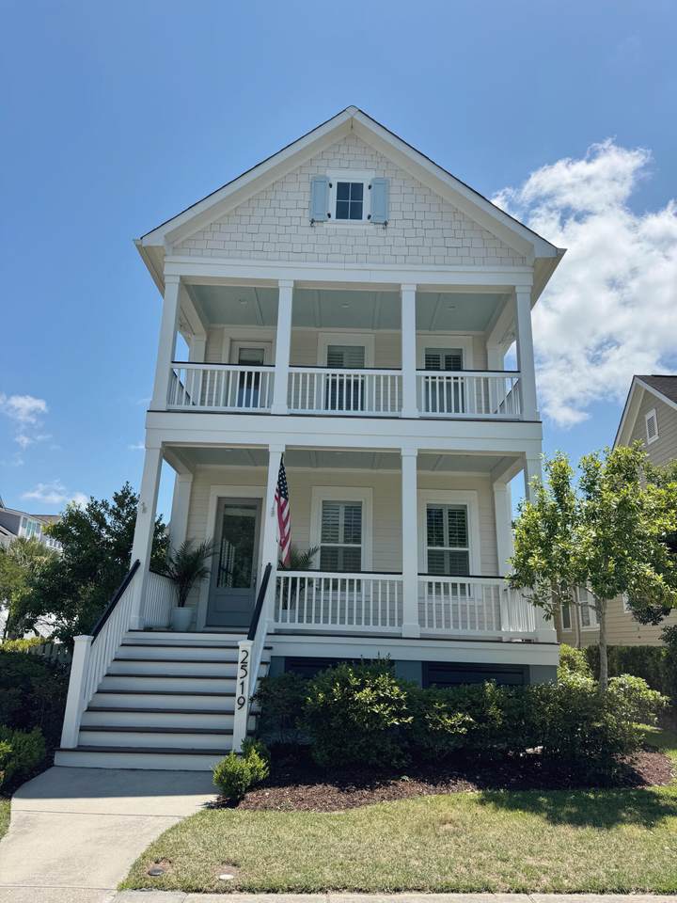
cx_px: 338
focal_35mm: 24
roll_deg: -2.0
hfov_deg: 56.8
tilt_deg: +18.4
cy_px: 452
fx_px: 626
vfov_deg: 71.6
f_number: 1.78
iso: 80
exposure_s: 1/4049
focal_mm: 6.76
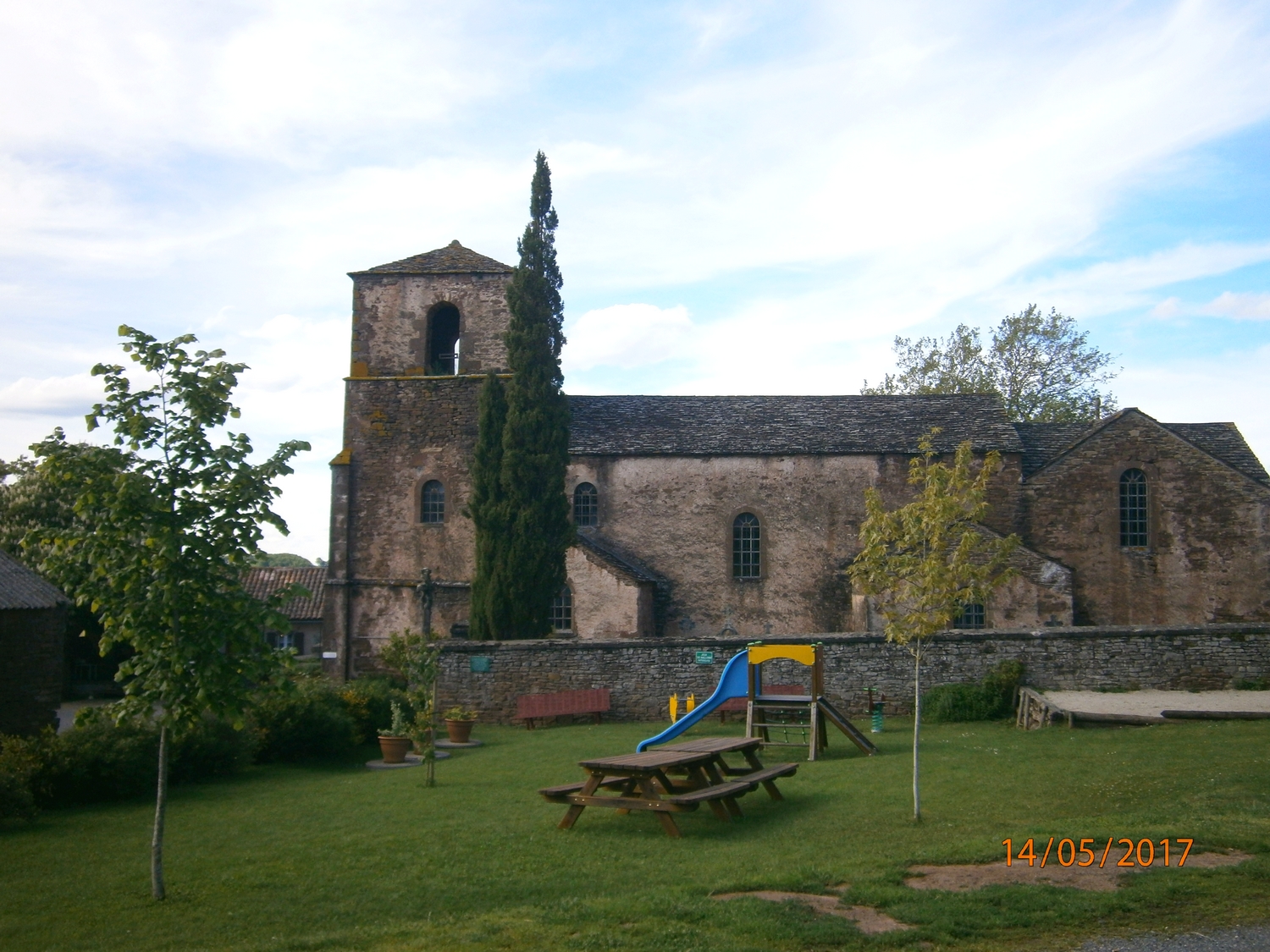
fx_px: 1321
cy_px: 476
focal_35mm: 36
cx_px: 635
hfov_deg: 51.4
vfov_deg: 39.7
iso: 80
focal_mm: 6.4
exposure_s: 1/100
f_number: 8.7
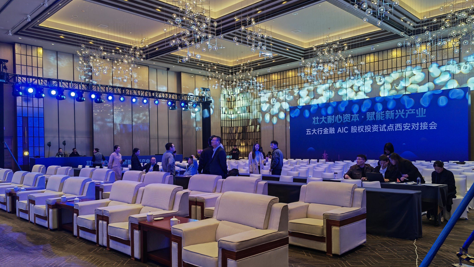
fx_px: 377
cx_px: 236
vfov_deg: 38.9
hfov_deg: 64.3
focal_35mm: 30
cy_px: 152
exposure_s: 1/84
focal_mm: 5.52
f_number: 1.9
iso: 320
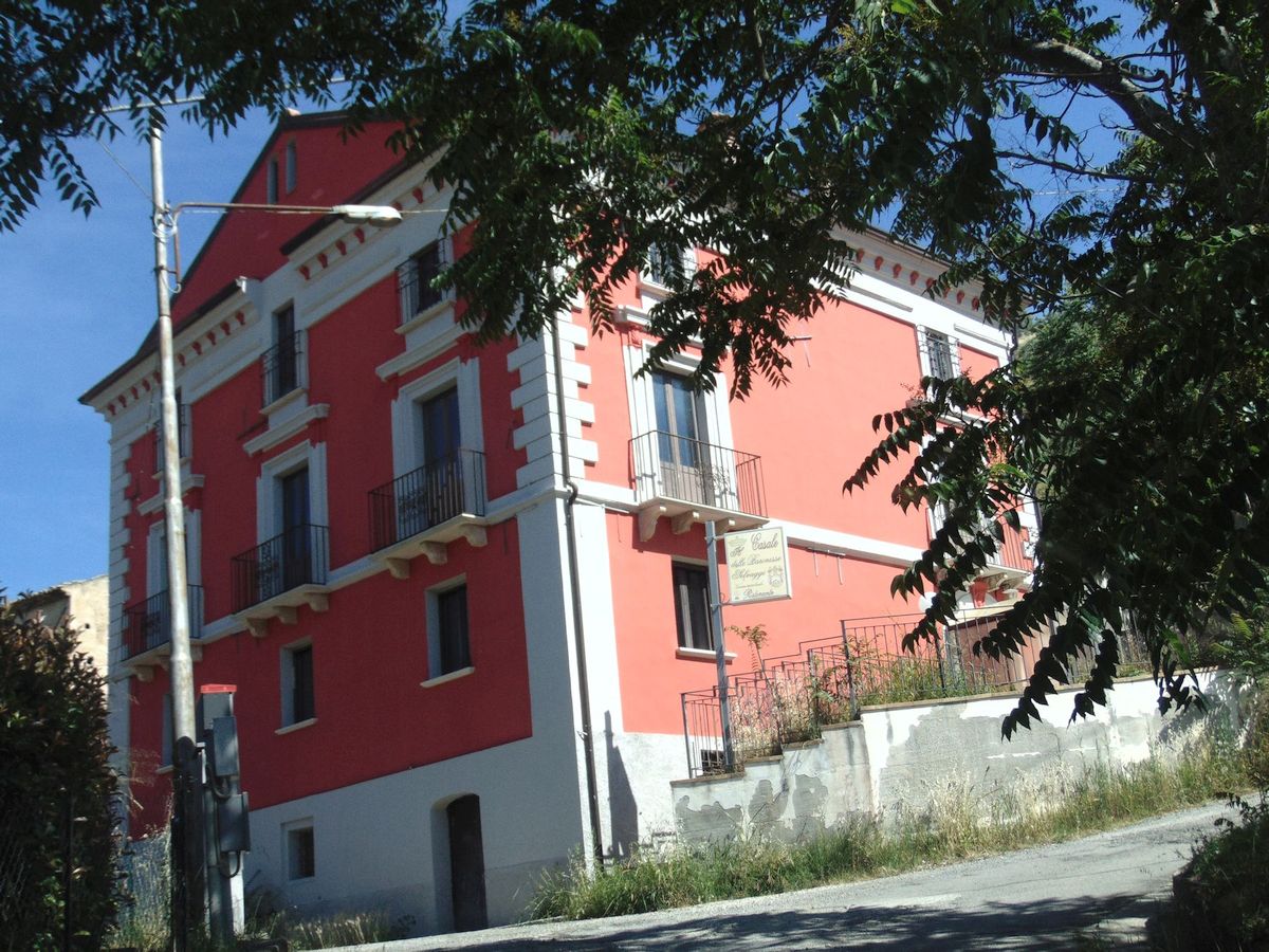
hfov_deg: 44.8
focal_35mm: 42
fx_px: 1540
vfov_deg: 34.3
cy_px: 476
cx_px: 634
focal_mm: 7.6
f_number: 3.3
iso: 80
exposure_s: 1/800
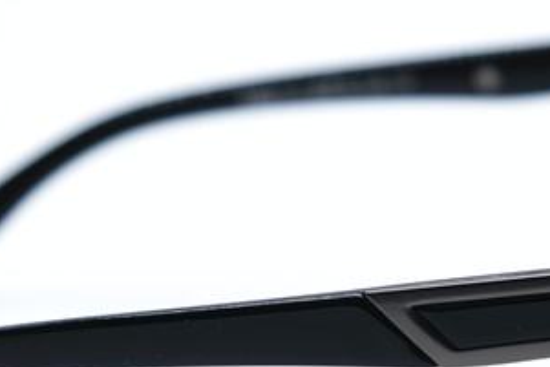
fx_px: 2843
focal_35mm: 186
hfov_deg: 11.0
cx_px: 320
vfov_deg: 7.4
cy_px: 372
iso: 160
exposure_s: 1/240
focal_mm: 37.4
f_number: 4.5
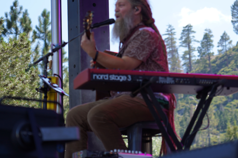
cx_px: 161
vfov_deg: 8.2
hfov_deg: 12.3
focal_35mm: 167
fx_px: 1104
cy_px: 61
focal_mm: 105
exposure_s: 1/320
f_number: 4.5
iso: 100
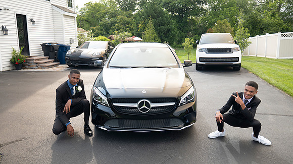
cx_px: 146
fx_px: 252
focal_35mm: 32
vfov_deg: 36.1
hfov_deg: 60.3
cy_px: 82
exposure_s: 1/160
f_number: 5
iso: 640
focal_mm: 30
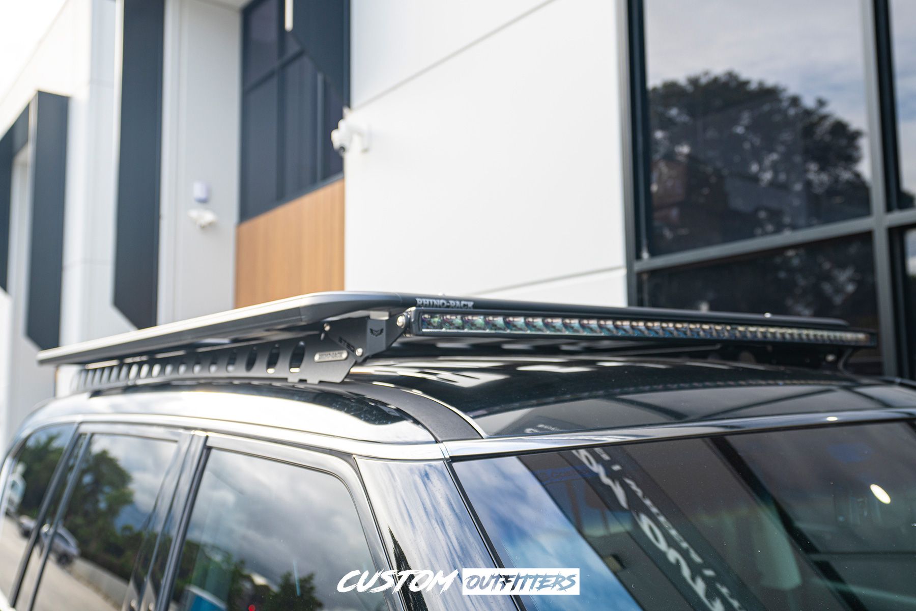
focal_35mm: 29
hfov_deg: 63.7
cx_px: 458
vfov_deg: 45.0
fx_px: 738
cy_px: 306
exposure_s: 1/60
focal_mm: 29
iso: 100
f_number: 4
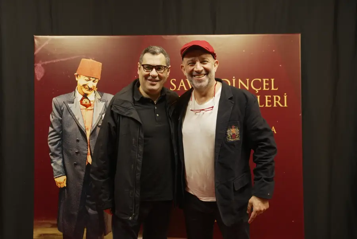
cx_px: 178
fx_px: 317
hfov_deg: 58.7
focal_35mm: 32
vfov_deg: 41.2
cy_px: 120
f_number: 2.8
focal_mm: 32
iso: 2500
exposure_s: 1/100
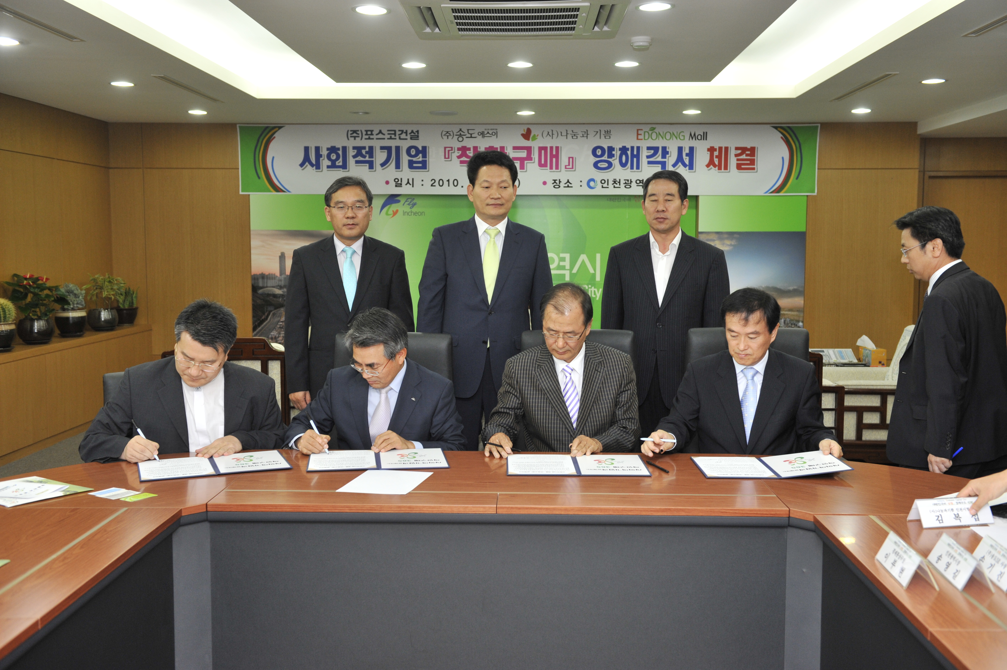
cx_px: 504
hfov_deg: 50.7
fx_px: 1062
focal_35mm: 38
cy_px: 335
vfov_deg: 35.0
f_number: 4.5
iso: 1250
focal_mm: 38
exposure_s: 1/125
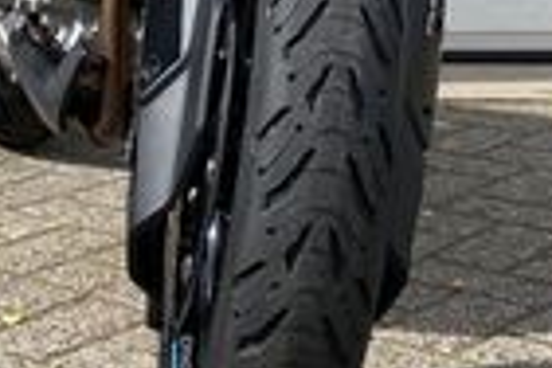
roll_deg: -0.5
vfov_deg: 10.7
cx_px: 110
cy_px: -223
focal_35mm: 123
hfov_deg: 16.5
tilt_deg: -1.5
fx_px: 1886
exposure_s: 1/1565
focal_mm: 4.25
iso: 32
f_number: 1.8
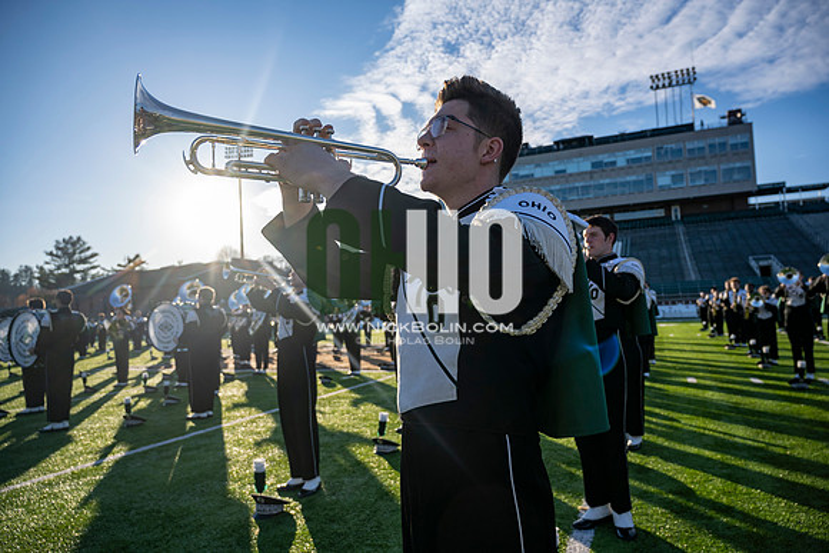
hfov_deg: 73.7
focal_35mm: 24
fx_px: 553
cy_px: 276
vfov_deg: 53.2
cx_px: 414
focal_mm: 24
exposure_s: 1/800
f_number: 4
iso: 80
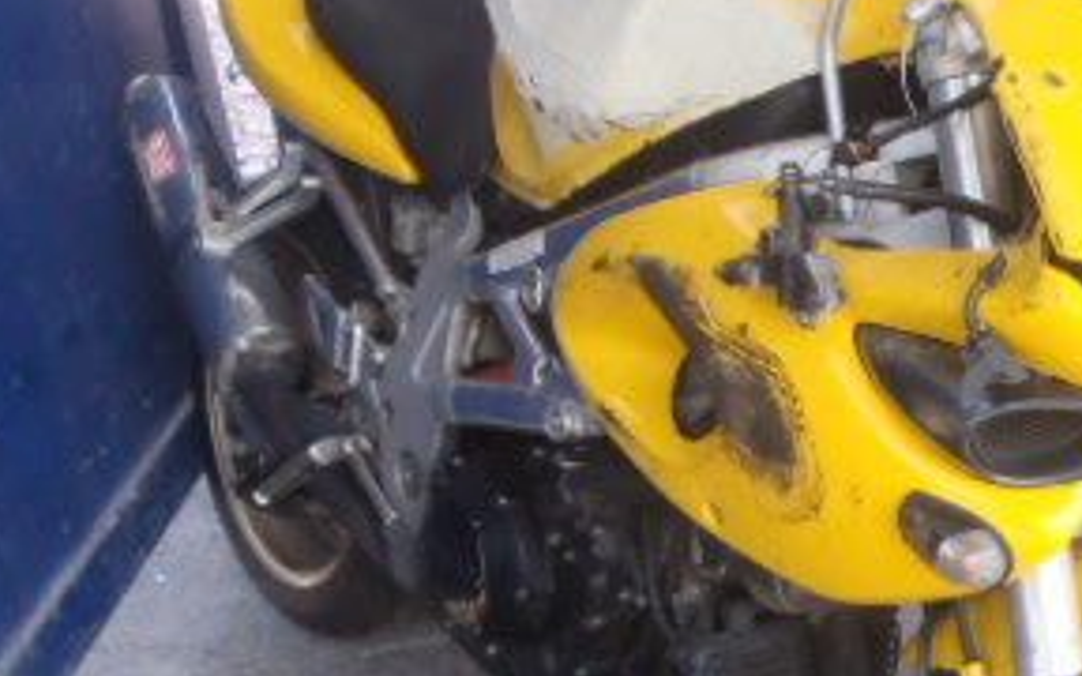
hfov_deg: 30.3
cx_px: 875
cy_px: 563
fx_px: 1946
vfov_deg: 19.5
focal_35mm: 66
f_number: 3.5
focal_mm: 5
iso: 80
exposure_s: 1/80
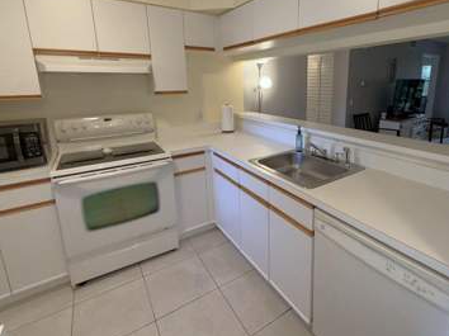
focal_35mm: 19
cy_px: 133
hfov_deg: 83.9
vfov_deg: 67.9
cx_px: 264
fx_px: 246
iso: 64
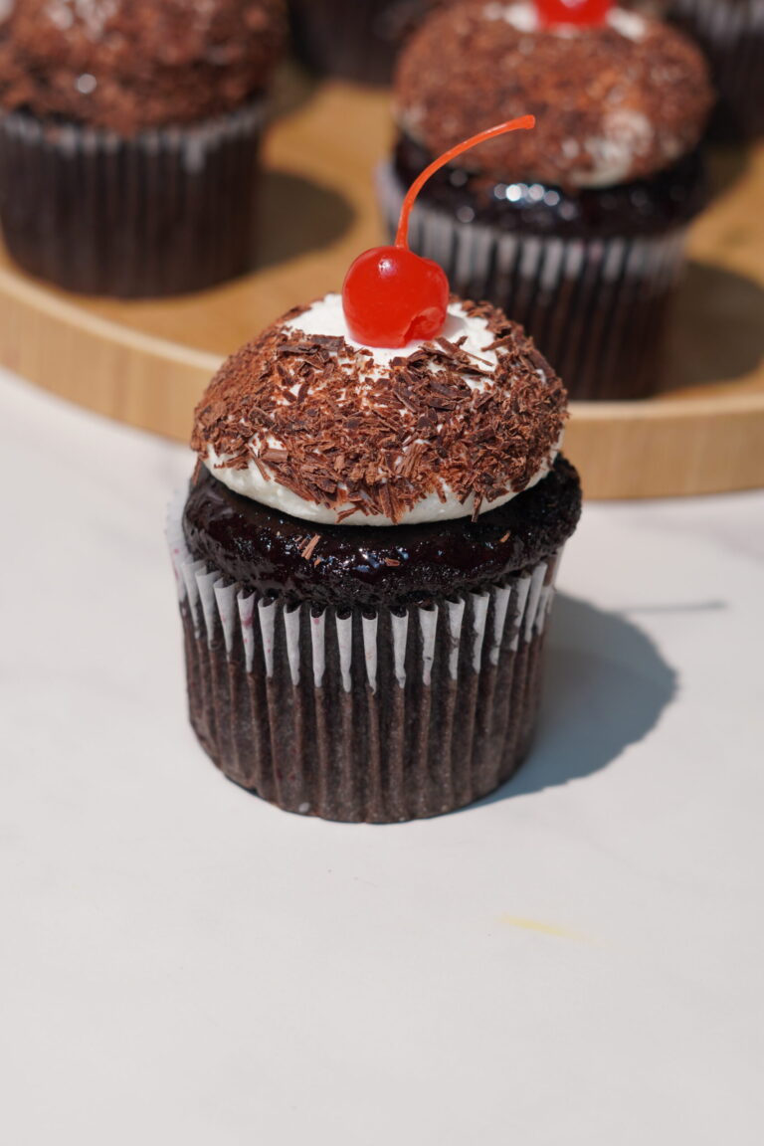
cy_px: 573
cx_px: 382
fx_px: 2387
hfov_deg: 18.2
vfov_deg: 27.0
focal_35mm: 75
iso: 200
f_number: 4
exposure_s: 1/80
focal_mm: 50
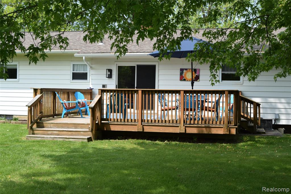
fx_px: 424
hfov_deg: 37.9
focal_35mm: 52
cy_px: 97
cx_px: 146
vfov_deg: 25.7
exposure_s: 1/320
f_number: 9
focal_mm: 35
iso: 200
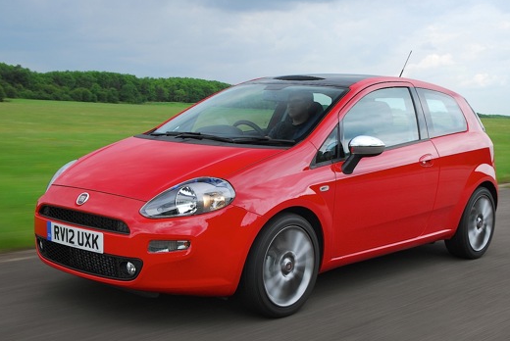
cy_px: 207
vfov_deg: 28.1
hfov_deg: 41.1
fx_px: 681
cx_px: 261
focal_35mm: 48
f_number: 9
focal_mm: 26
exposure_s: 1/50
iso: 200
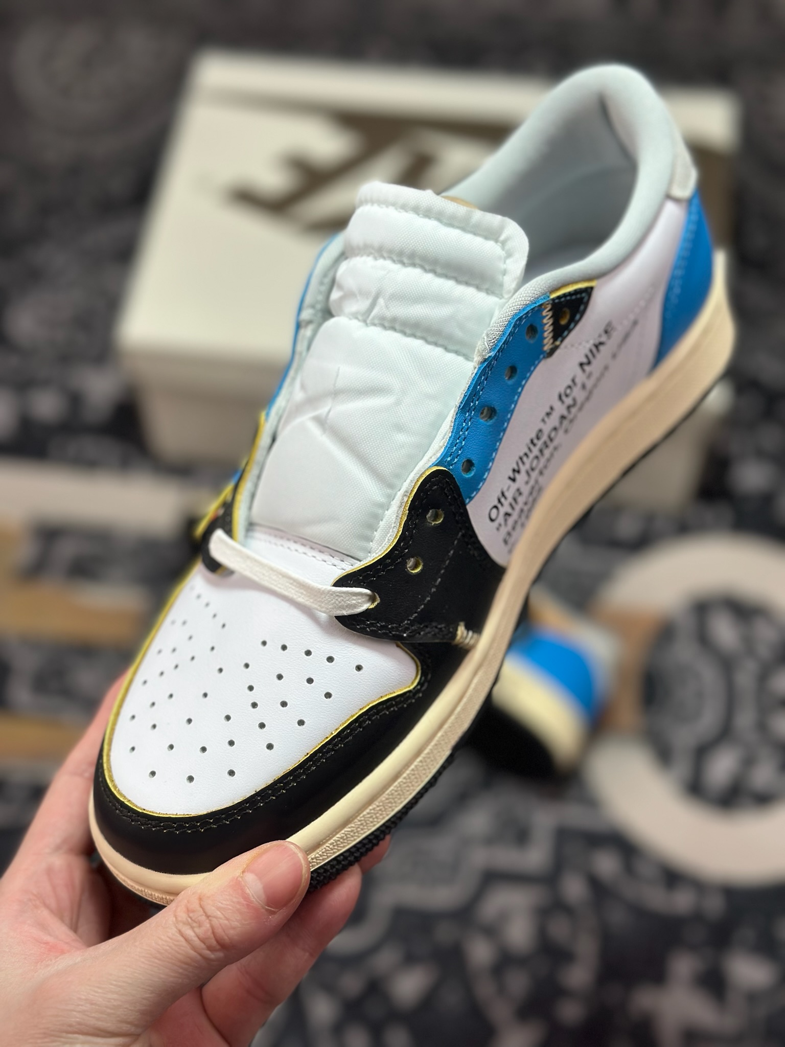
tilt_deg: -58.0
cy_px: 524
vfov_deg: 39.7
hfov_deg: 30.3
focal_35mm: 48
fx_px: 1451
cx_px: 392
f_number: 1.78
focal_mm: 6.86
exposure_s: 1/1414
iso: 80
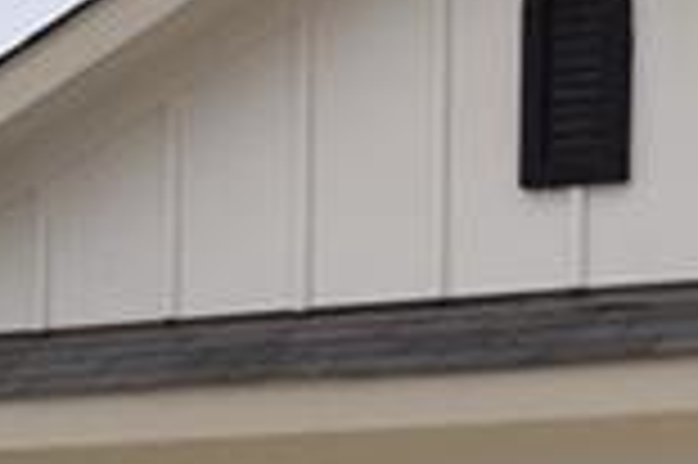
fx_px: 5565
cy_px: 996
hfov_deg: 7.2
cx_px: 626
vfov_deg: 4.7
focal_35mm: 287
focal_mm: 29
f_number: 10
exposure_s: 1/400
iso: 200
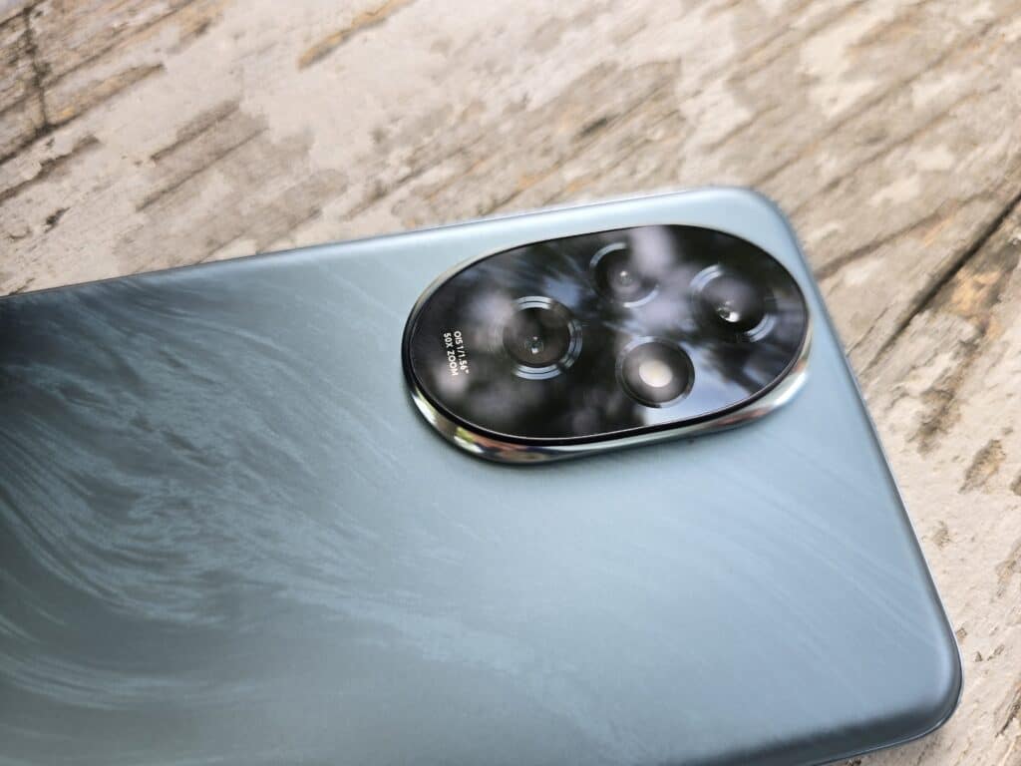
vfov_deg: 58.9
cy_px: 383
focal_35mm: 23
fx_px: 678
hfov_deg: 73.9
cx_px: 510
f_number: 1.7
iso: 40
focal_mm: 6.3
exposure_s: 1/182
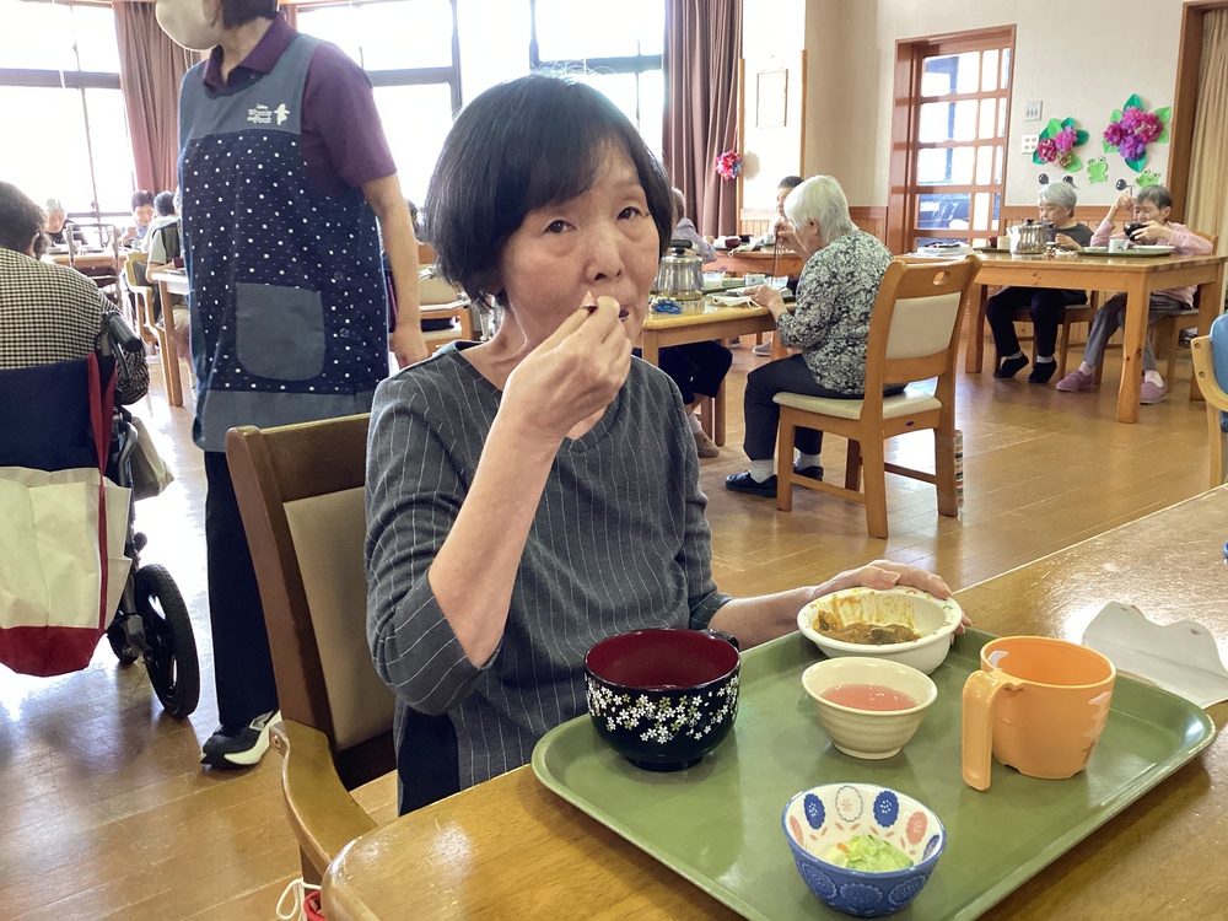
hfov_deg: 58.4
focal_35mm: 31
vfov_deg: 45.4
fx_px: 1100
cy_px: 460
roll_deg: +0.1
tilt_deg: -14.0
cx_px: 614
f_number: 2.4
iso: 250
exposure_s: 1/50
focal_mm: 3.3
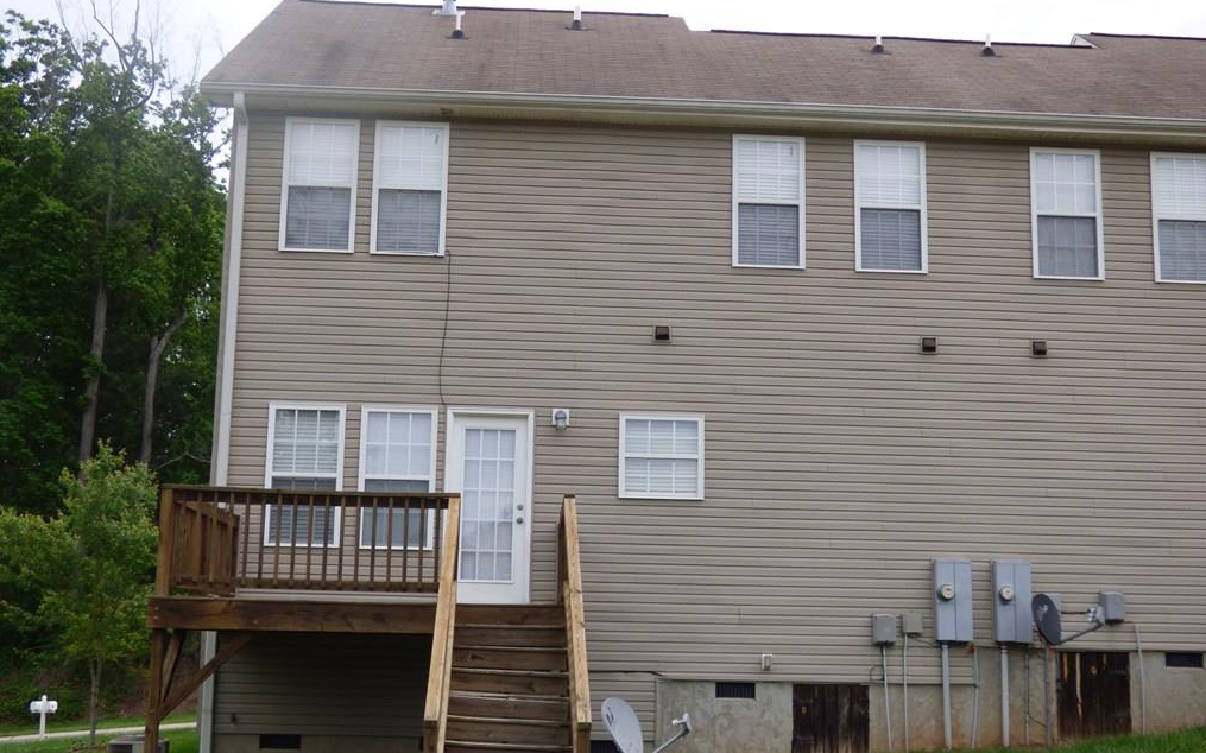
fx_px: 1512
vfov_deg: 28.0
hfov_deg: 43.5
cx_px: 601
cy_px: 412
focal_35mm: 46
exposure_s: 1/800
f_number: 3.6
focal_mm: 7.37
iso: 100
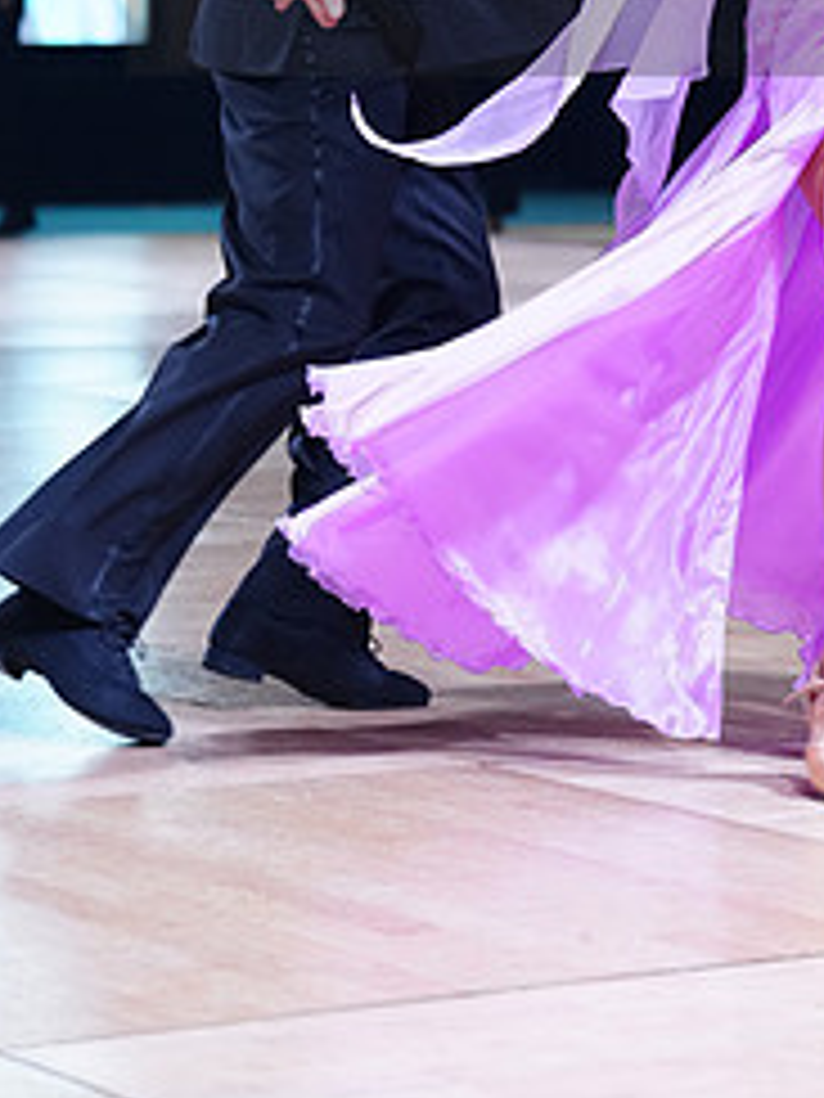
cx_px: 750
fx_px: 5078
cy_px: -72
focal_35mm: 160
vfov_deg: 12.2
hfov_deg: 9.2
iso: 1250
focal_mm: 70
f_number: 2.8
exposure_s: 1/500
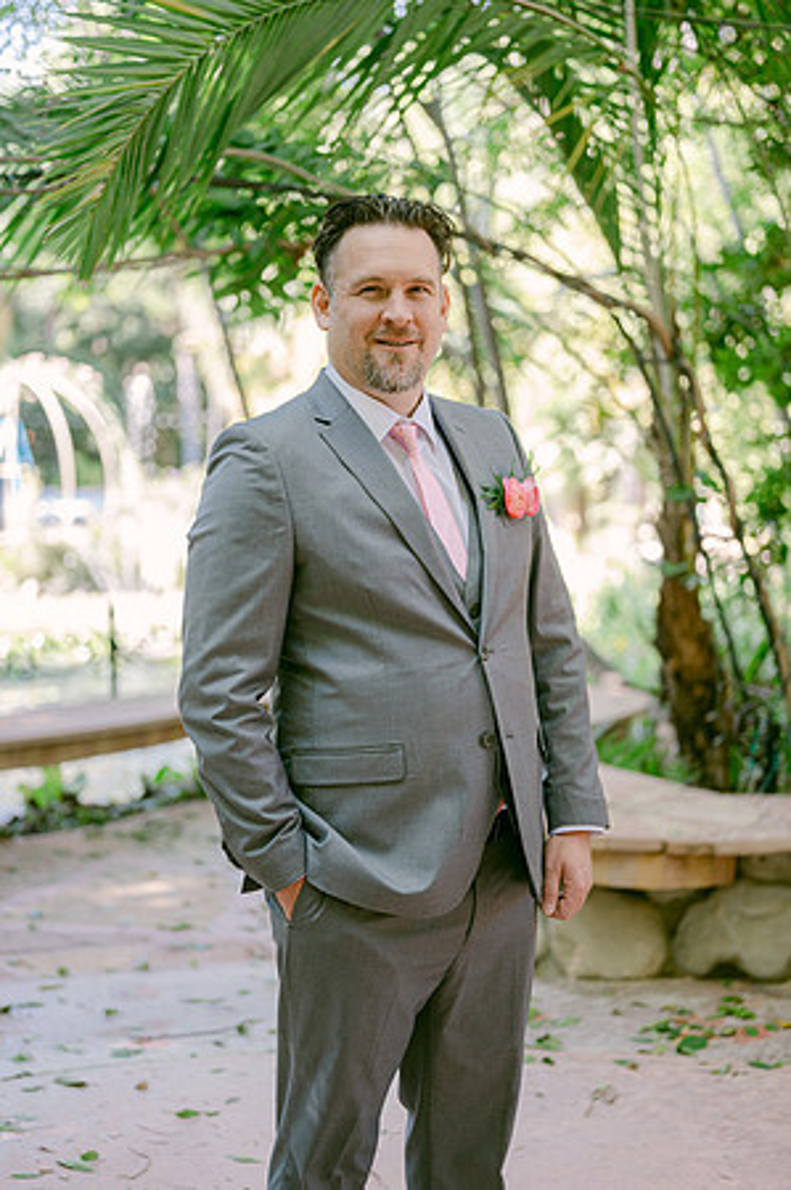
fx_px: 1652
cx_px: 396
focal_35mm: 50
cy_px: 595
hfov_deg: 26.9
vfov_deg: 39.6
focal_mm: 50
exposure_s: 1/125
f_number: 2
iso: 100
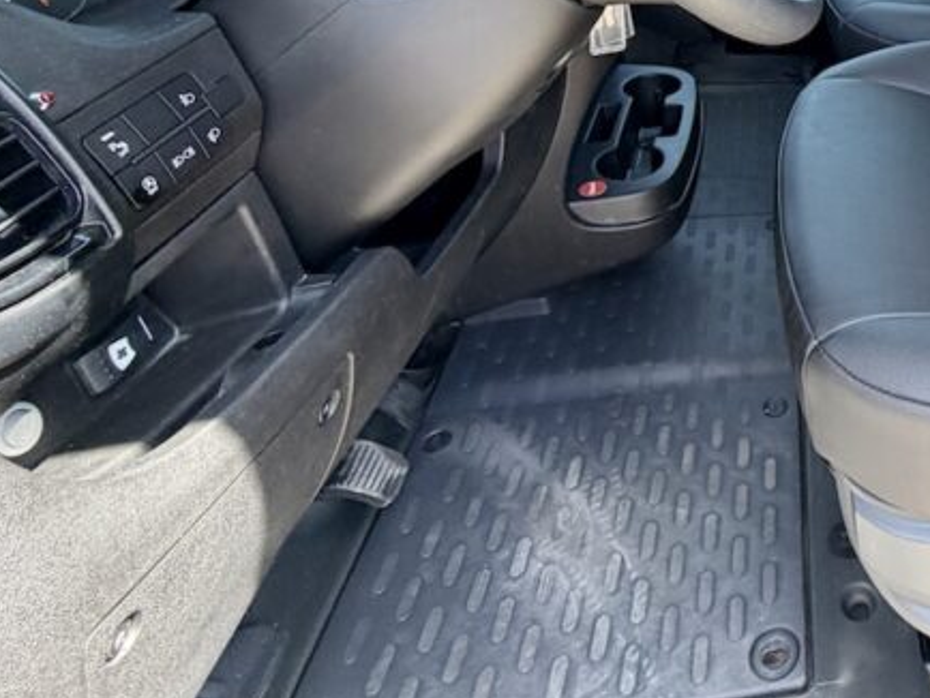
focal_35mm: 33
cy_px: -113
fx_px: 887
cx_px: 947
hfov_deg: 45.8
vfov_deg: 35.2
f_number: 2.2
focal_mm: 2.22
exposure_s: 1/121
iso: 64
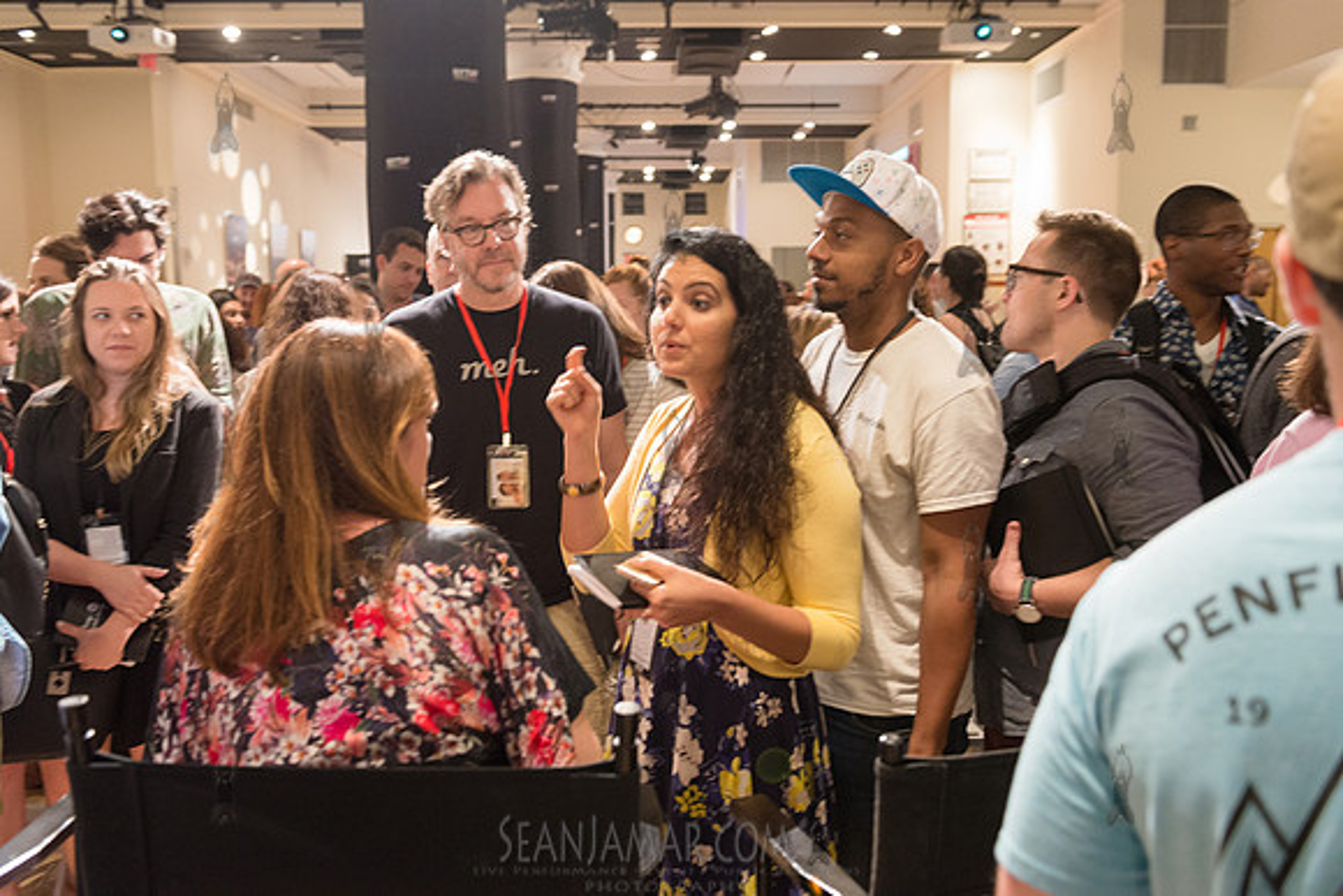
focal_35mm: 32
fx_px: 1194
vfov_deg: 41.1
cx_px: 672
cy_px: 448
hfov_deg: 58.7
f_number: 4
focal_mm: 32
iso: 2500
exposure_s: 1/80
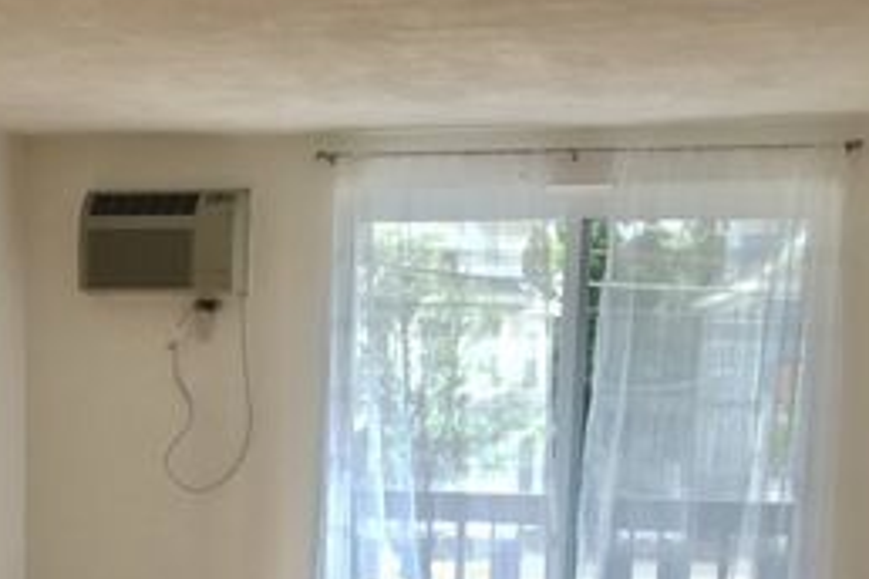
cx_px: 214
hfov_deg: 25.7
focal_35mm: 78
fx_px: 1883
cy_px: 680
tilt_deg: -6.4
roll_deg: -0.8
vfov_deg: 16.8
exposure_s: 1/30
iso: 25
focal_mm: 4.15
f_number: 2.2
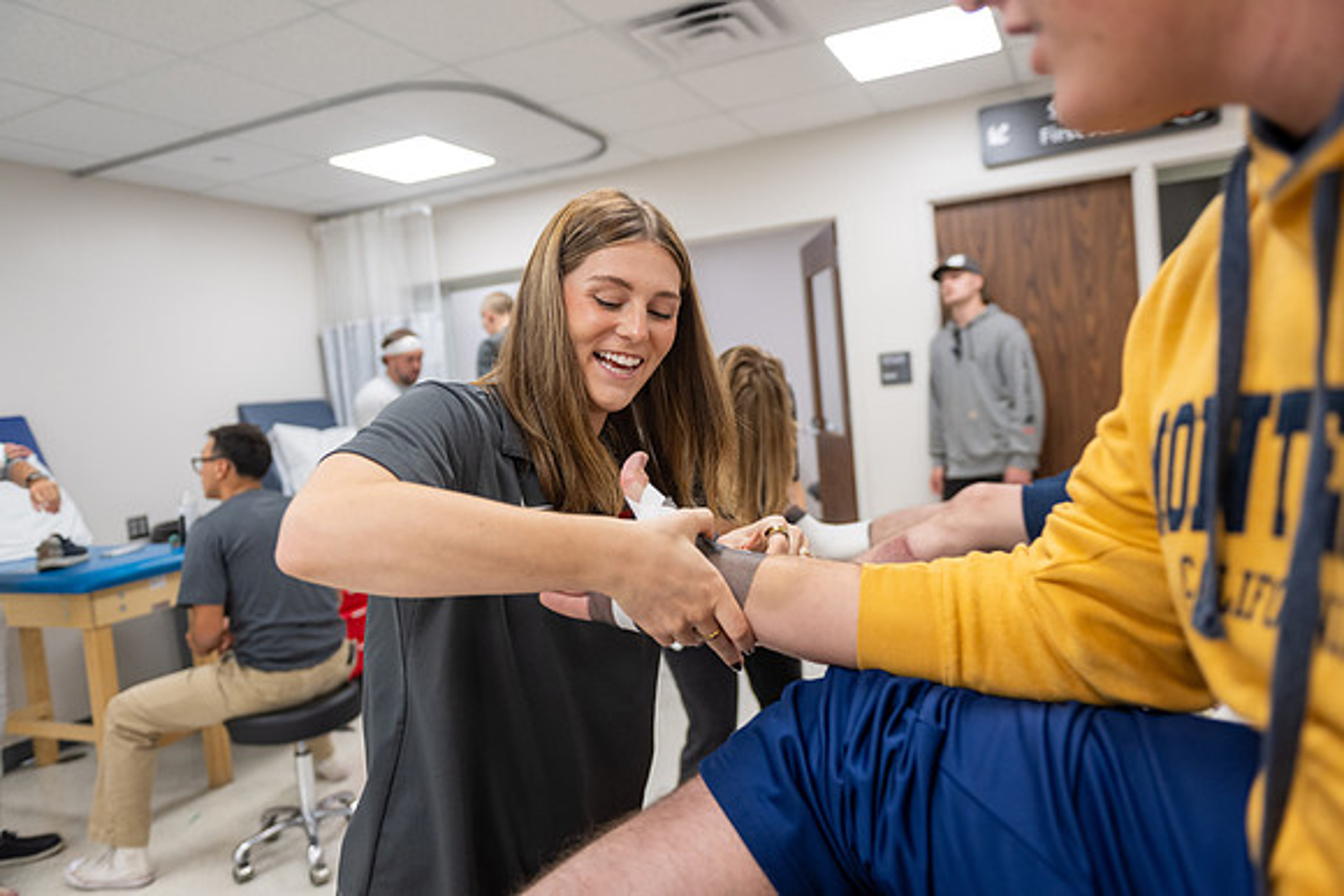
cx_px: 672
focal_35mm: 26
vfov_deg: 49.6
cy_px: 448
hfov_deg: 69.4
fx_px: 971
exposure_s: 1/200
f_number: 2.8
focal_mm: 26
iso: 800
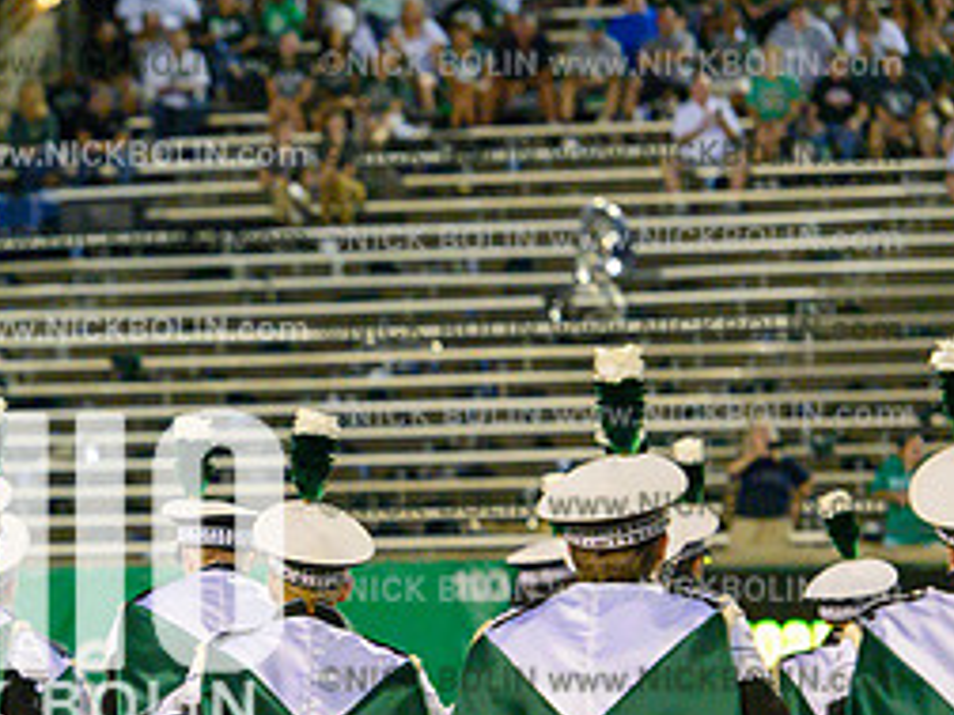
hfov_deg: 6.2
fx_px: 8847
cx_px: 15
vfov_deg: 4.6
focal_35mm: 321
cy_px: 592
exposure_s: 1/1600
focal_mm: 145
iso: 10000
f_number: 4
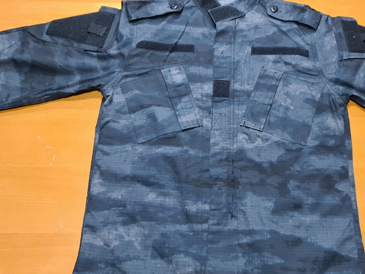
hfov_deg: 48.7
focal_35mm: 38
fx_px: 401
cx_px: 219
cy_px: 125
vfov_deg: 37.7
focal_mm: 7
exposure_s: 1/100
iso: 800
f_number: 1.8
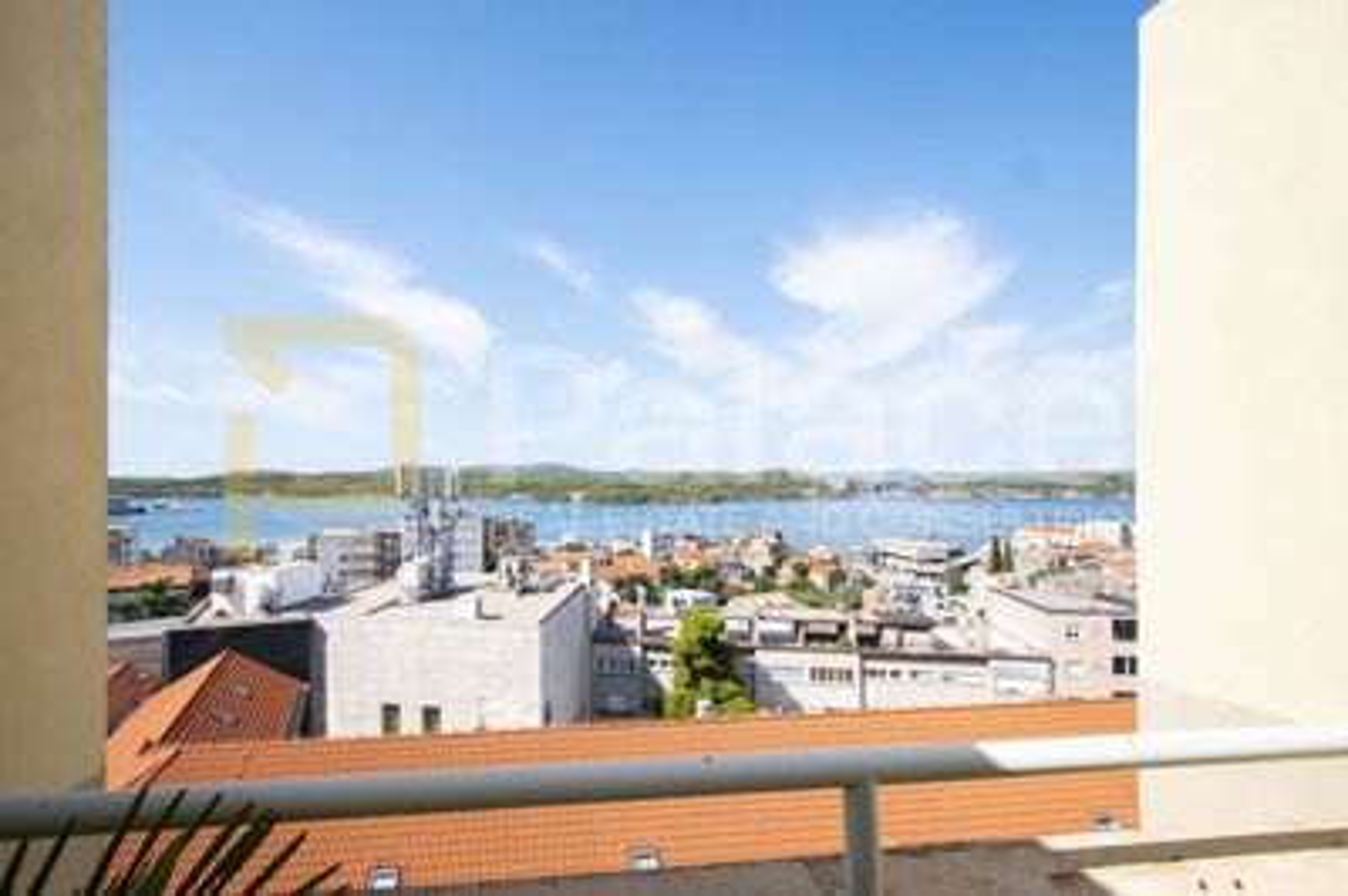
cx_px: 674
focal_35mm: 15
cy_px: 448
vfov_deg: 77.2
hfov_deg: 100.4
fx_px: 561
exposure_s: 1/320
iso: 100
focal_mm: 10
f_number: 5.6
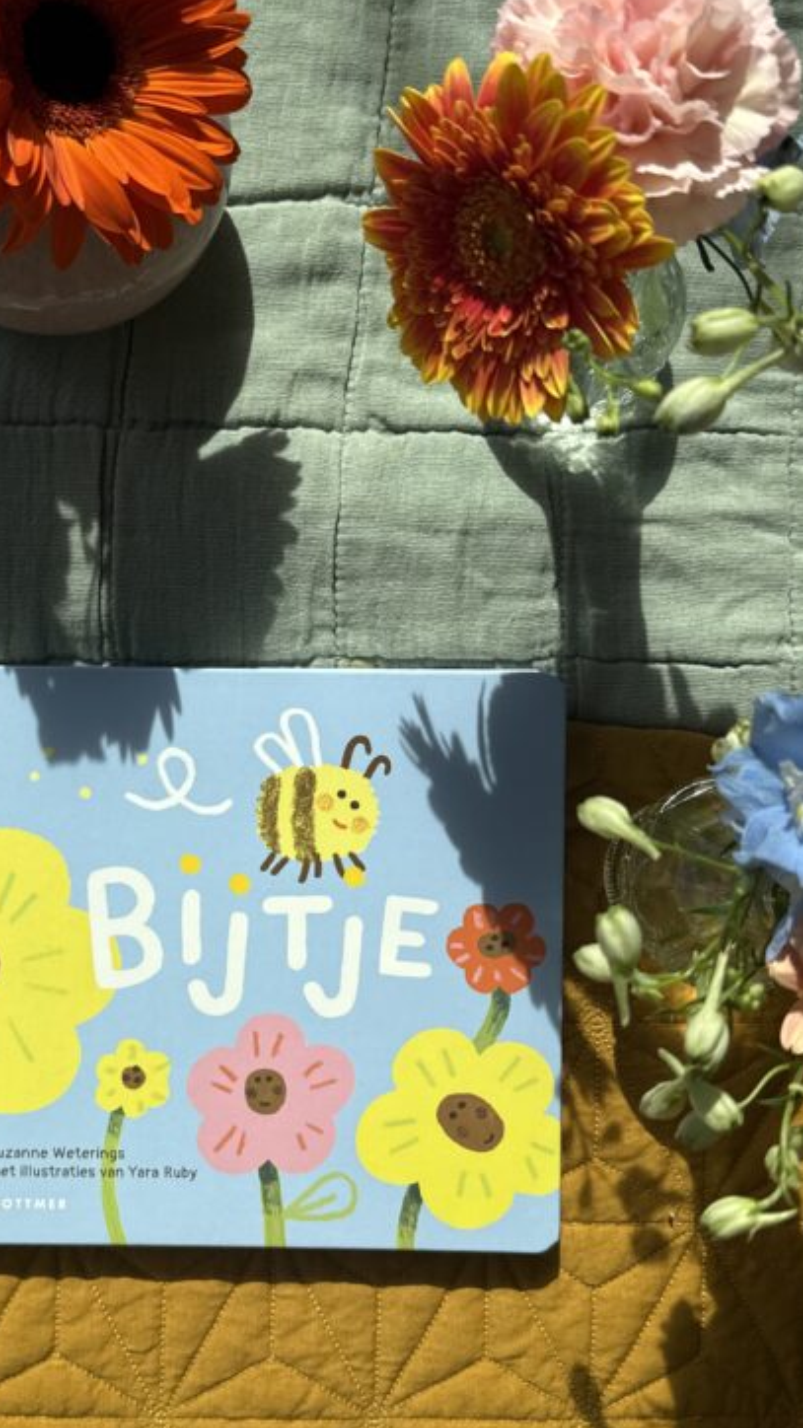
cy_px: 748
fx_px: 1401
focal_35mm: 37
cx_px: 260
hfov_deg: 31.7
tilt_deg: -87.8
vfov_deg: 54.0
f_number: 1.78
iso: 80
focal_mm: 6.76
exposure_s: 1/2611
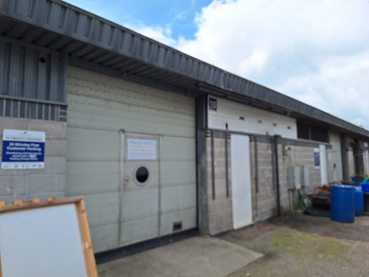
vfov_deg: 58.9
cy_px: 138
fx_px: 245
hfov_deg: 73.9
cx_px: 184
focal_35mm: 23
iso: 40
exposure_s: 1/1757
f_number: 1.8
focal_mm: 5.54
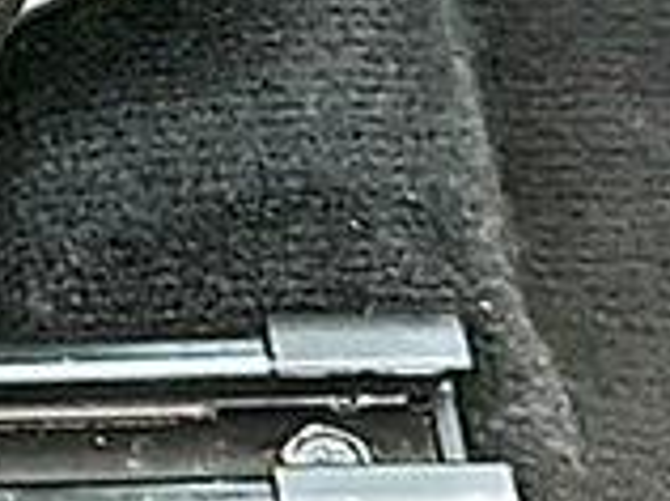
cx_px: -789
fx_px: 3691
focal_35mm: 191
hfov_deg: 9.5
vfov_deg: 7.6
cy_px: -342
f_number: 1.78
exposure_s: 1/111
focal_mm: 6.86
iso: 100
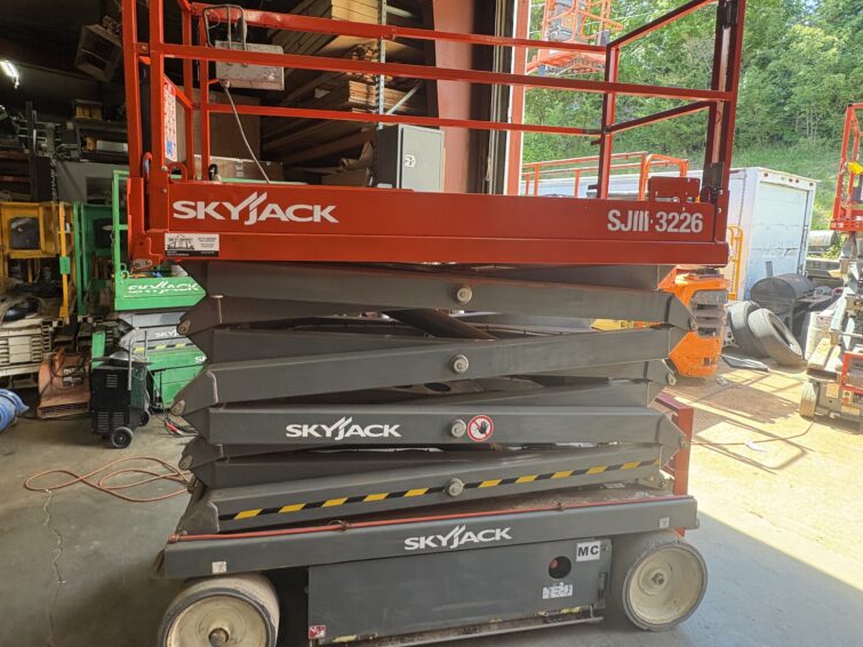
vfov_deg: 68.2
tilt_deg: -3.3
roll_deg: -1.0
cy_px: 270
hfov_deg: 84.4
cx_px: 386
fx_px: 474
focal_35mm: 19
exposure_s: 1/120
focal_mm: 2.22
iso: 320
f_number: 2.2
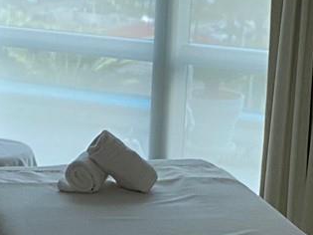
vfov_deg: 11.2
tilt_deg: -13.2
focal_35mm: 132
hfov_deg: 14.9
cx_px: 107
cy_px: 123
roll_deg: -1.9
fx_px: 1193
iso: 125
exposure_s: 1/60
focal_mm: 4.25
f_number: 1.8
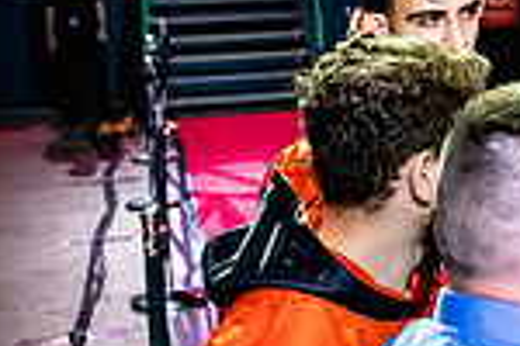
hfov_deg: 19.0
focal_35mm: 93
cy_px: -43
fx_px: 1343
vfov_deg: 14.3
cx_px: 797
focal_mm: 24
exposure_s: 1/320
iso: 5000
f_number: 2.8
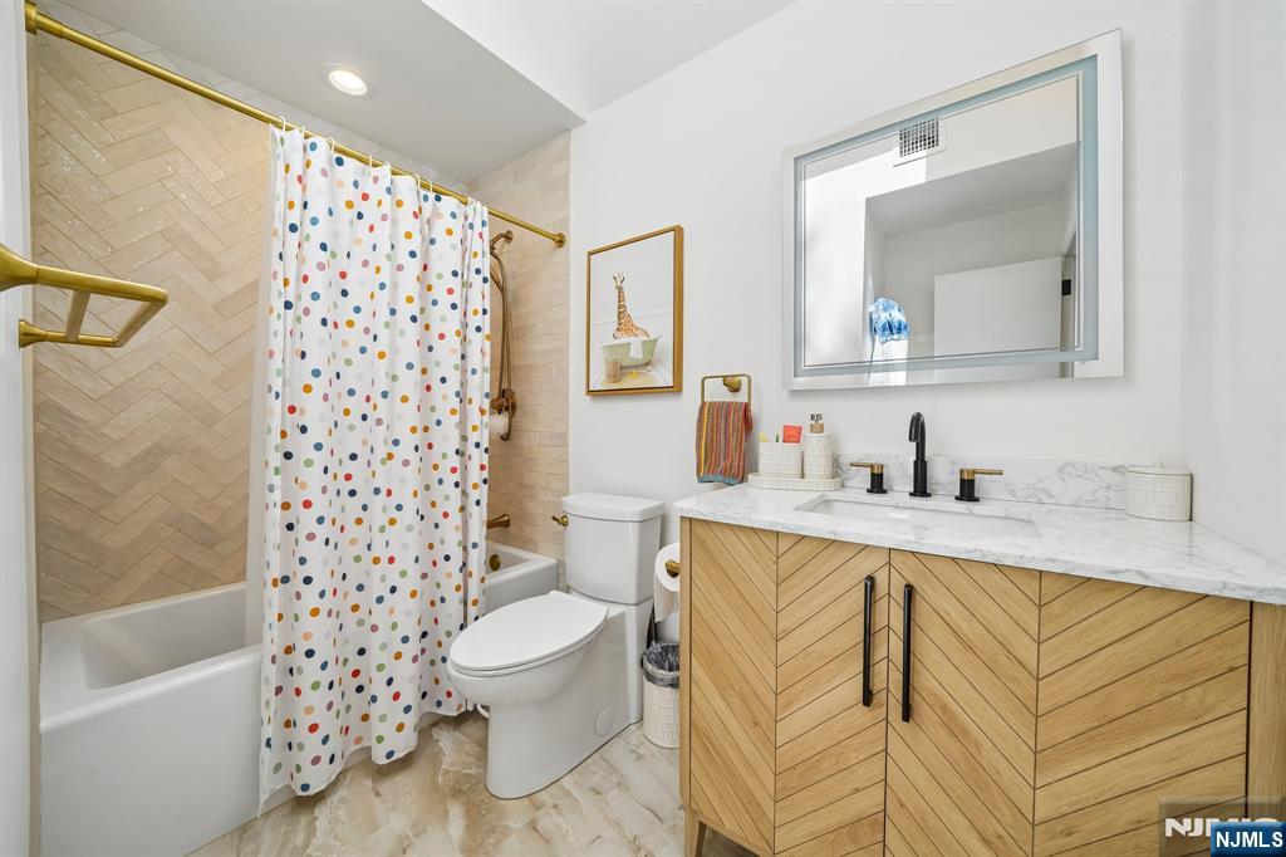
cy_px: 428
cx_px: 643
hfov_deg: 112.6
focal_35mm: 12
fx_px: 429
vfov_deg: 90.0
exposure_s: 1/10
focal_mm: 12
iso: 100
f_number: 11
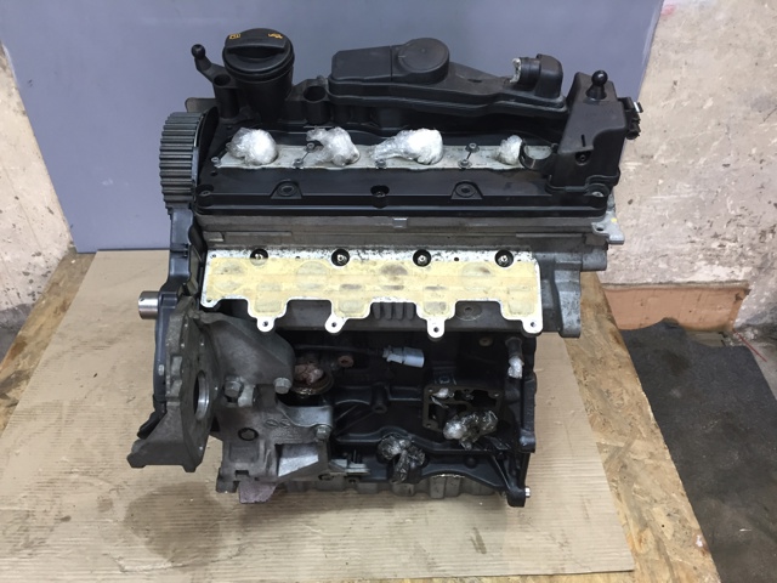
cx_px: 388
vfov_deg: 48.2
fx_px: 651
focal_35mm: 29
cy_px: 292
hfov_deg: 61.7
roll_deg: -0.7
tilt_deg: -40.8
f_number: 2.2
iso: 64
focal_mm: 4.15
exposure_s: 1/33
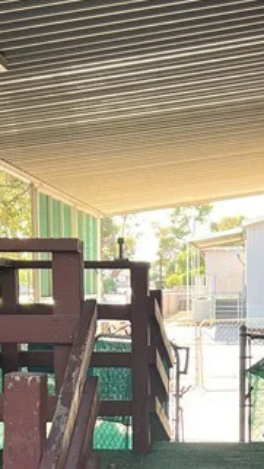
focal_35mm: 90
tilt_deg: -6.7
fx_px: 1121
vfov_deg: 23.0
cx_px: 201
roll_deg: +0.0
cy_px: 430
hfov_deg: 13.4
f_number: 1.5
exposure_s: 1/162
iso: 50
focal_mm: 5.7
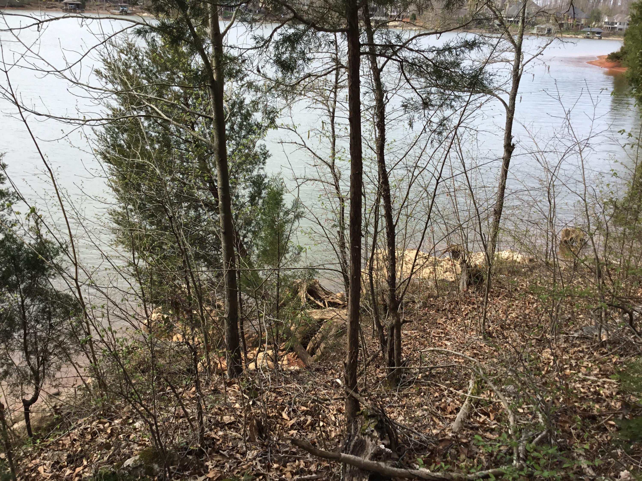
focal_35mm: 31
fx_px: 575
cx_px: 321
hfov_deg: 58.4
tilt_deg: -23.0
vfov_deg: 45.4
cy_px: 240
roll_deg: -3.7
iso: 25
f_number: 2.4
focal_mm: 3.3
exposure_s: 1/622
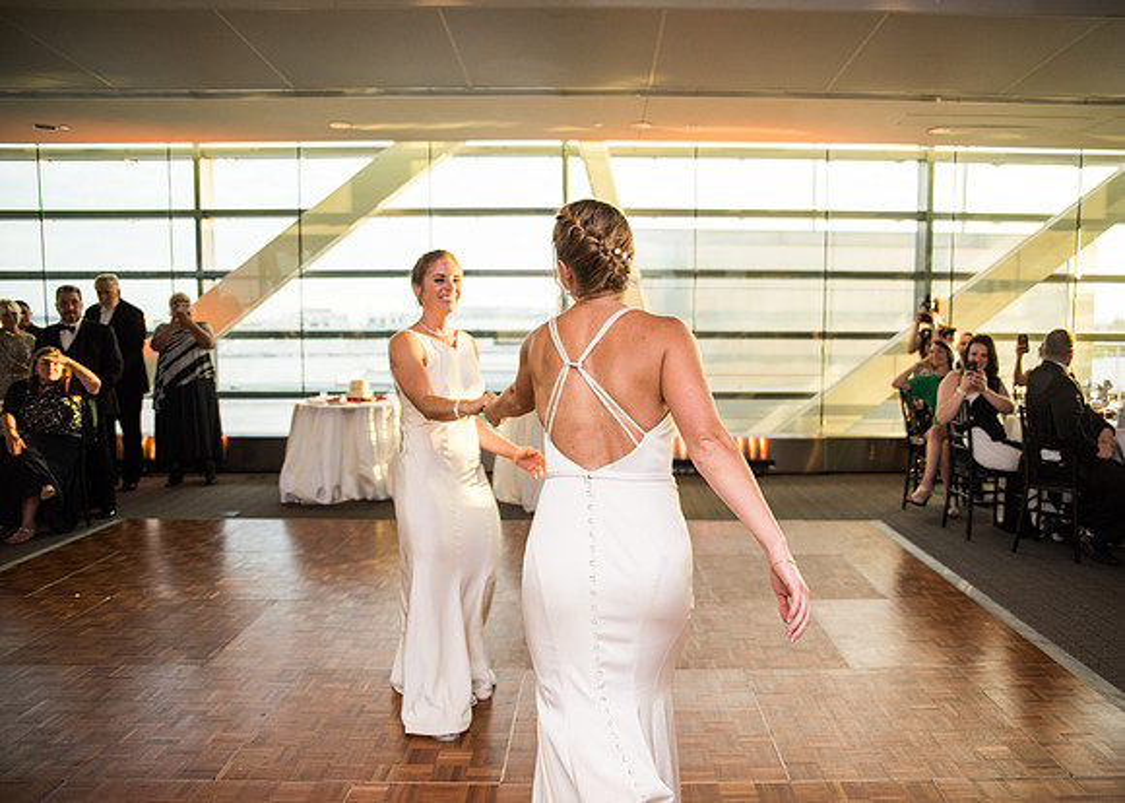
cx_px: 608
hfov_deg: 63.3
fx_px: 912
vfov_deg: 47.5
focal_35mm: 29
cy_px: 405
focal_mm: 27
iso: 360
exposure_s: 1/200
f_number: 2.8
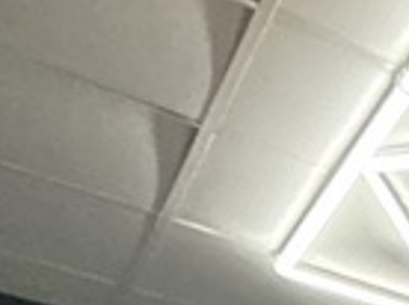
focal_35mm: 104
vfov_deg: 8.8
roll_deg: +1.4
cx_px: 1402
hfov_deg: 9.8
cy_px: 1113
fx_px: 1227
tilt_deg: -8.1
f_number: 2.2
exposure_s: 1/100
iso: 500
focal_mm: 2.22
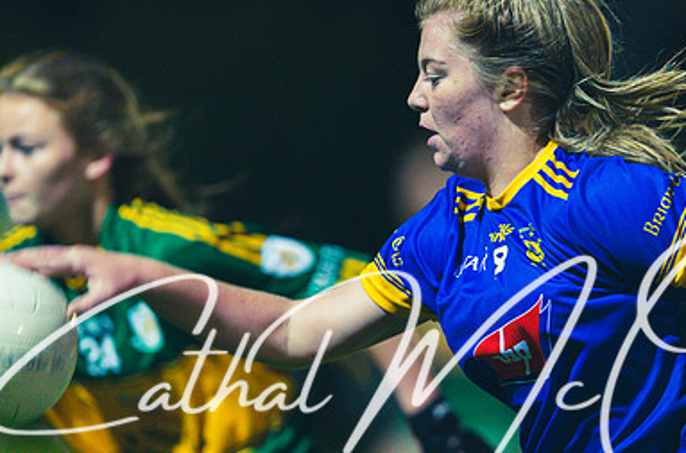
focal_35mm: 649
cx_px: 460
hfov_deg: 3.2
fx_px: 12331
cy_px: 232
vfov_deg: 2.1
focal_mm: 400
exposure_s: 1/500
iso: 5000
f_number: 2.8
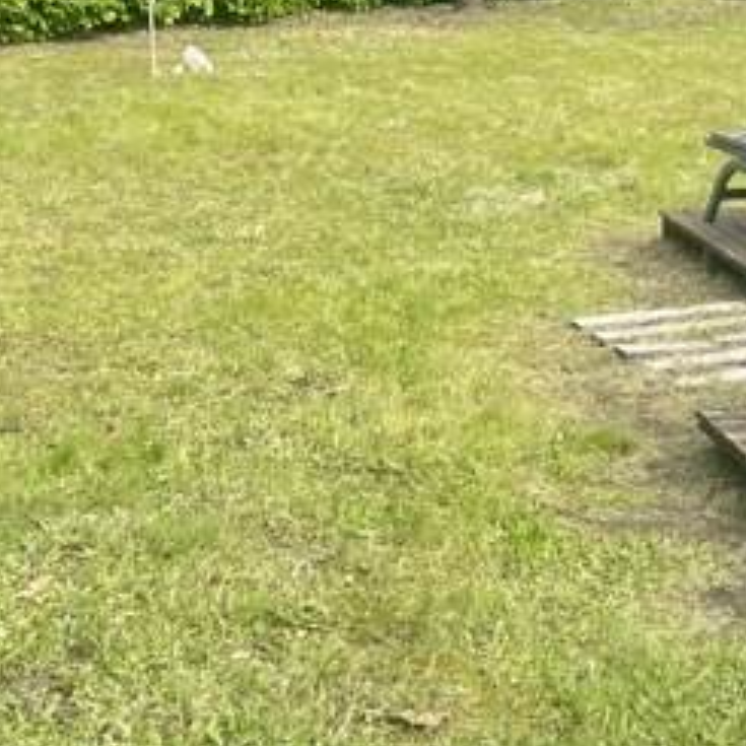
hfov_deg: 21.9
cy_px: -152
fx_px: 1829
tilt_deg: +1.5
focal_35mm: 75
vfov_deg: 21.4
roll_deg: -1.7
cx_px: 804
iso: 32
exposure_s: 1/2353
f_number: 1.6
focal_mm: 4.2
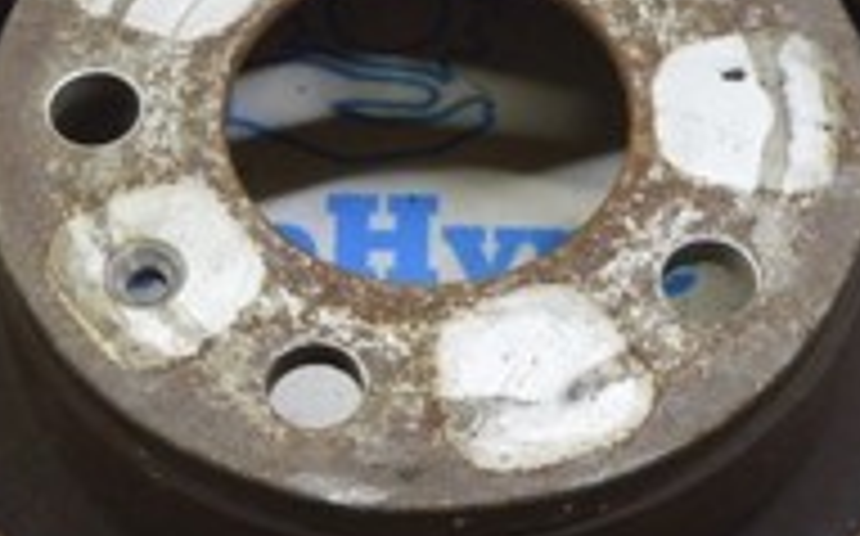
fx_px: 2522
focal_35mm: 108
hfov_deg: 19.3
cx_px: 320
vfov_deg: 12.1
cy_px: 318
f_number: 5.6
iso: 400
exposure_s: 1/20
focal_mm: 21
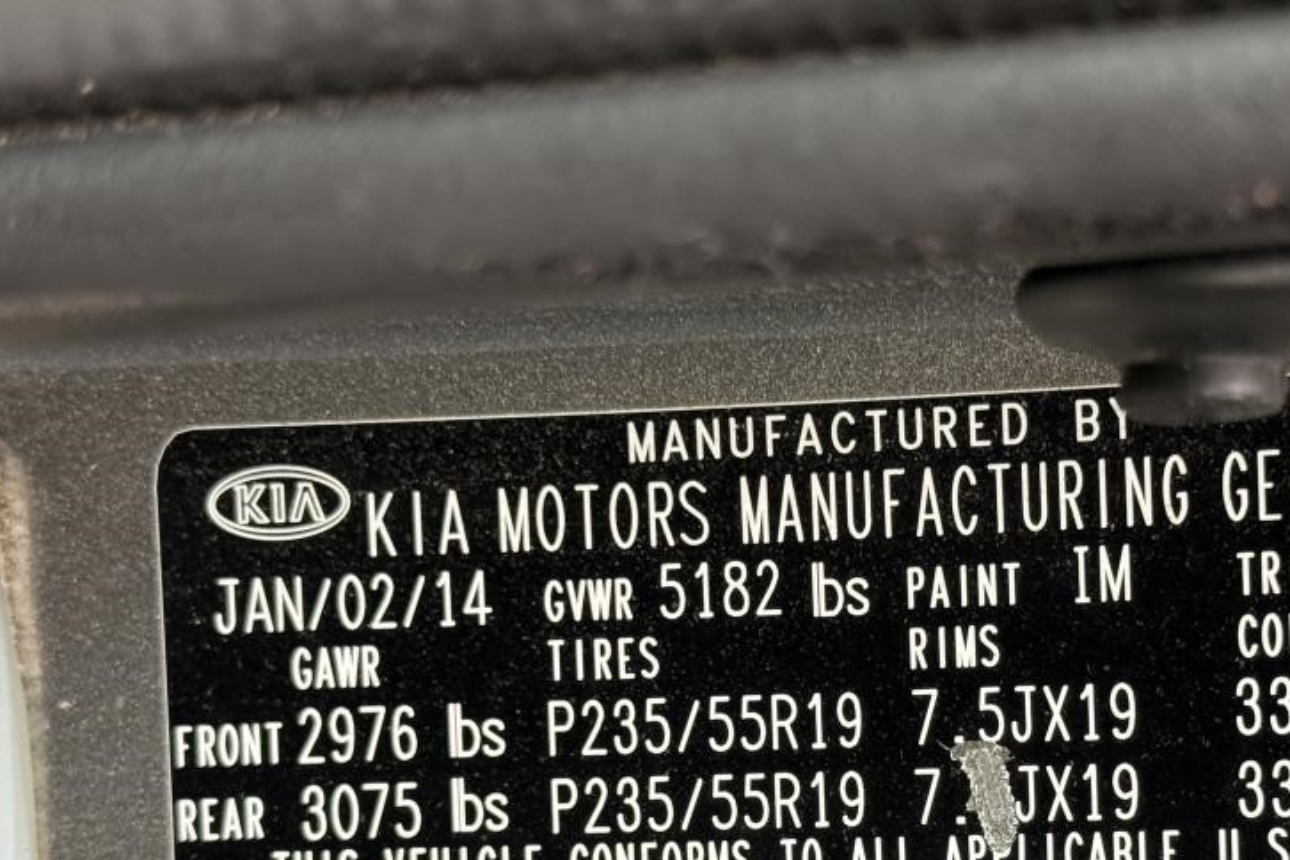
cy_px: 730
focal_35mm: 88
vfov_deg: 15.4
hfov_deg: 23.0
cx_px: 856
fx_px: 3153
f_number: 1.78
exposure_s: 1/189
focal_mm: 6.76
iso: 125
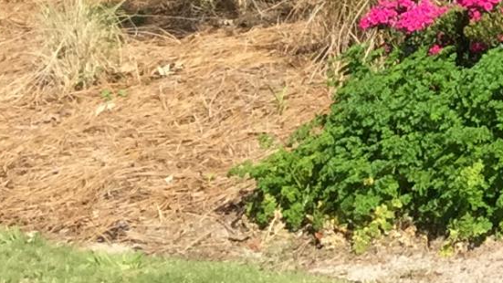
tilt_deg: -9.1
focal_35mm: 172
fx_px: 2294
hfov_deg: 10.3
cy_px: -70
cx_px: 1331
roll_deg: -0.6
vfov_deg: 7.0
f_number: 2.2
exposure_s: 1/1319
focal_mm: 4.15
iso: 32
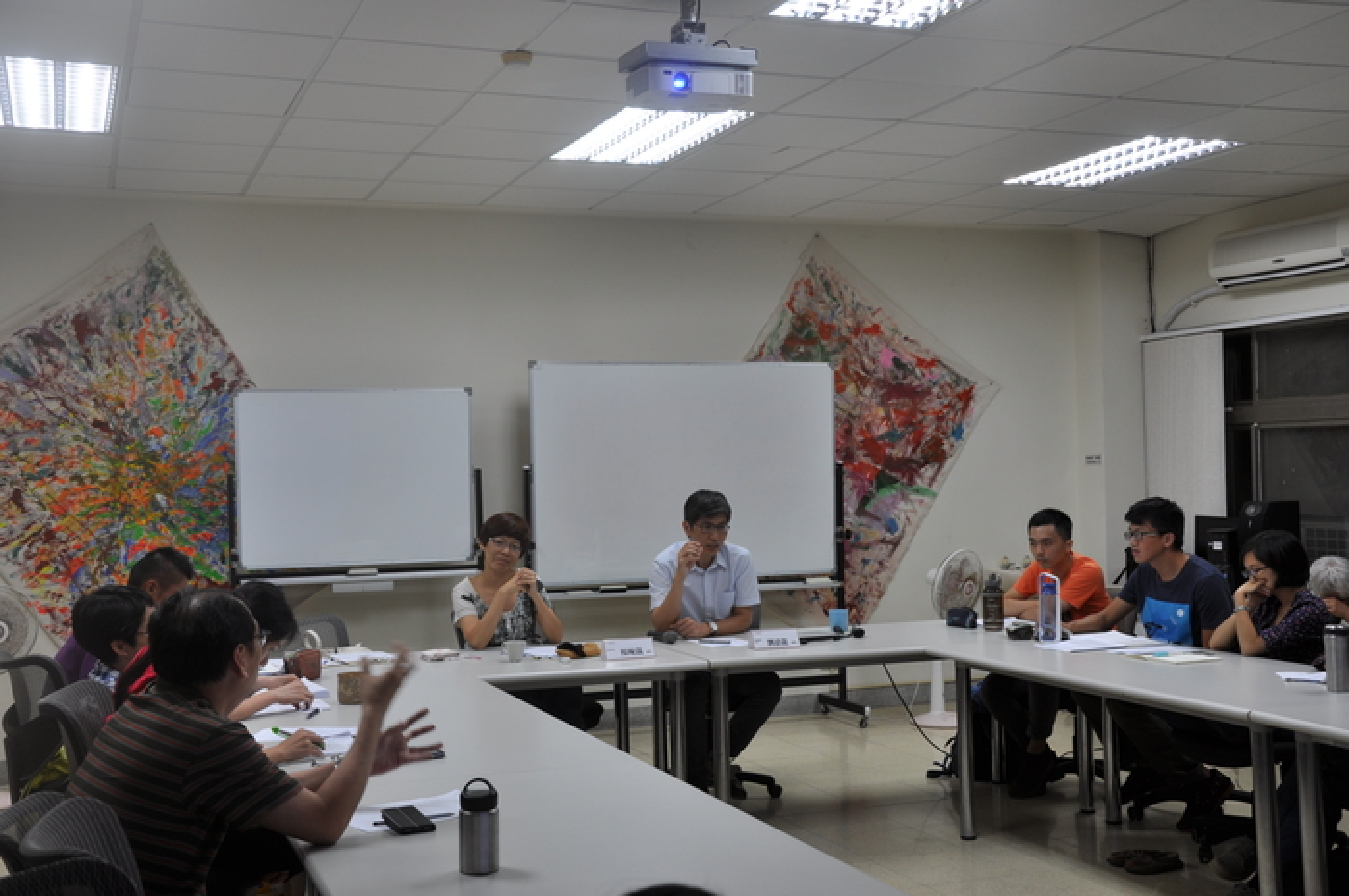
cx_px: 674
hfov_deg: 46.4
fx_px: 1572
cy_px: 448
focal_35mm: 42
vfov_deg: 31.8
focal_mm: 28
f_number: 6.3
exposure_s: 1/40
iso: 200
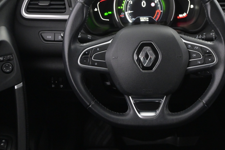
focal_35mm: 56
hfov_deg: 35.2
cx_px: 146
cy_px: 51
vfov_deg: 24.0
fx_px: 352
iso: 3600
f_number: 4.5
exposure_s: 1/40
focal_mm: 27.5
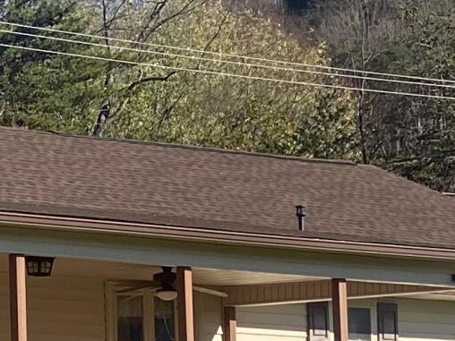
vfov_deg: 4.8
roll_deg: +1.3
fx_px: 4035
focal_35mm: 307
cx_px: -227
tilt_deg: +3.8
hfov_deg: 6.4
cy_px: 311
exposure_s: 1/978
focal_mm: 6
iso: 20
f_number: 2
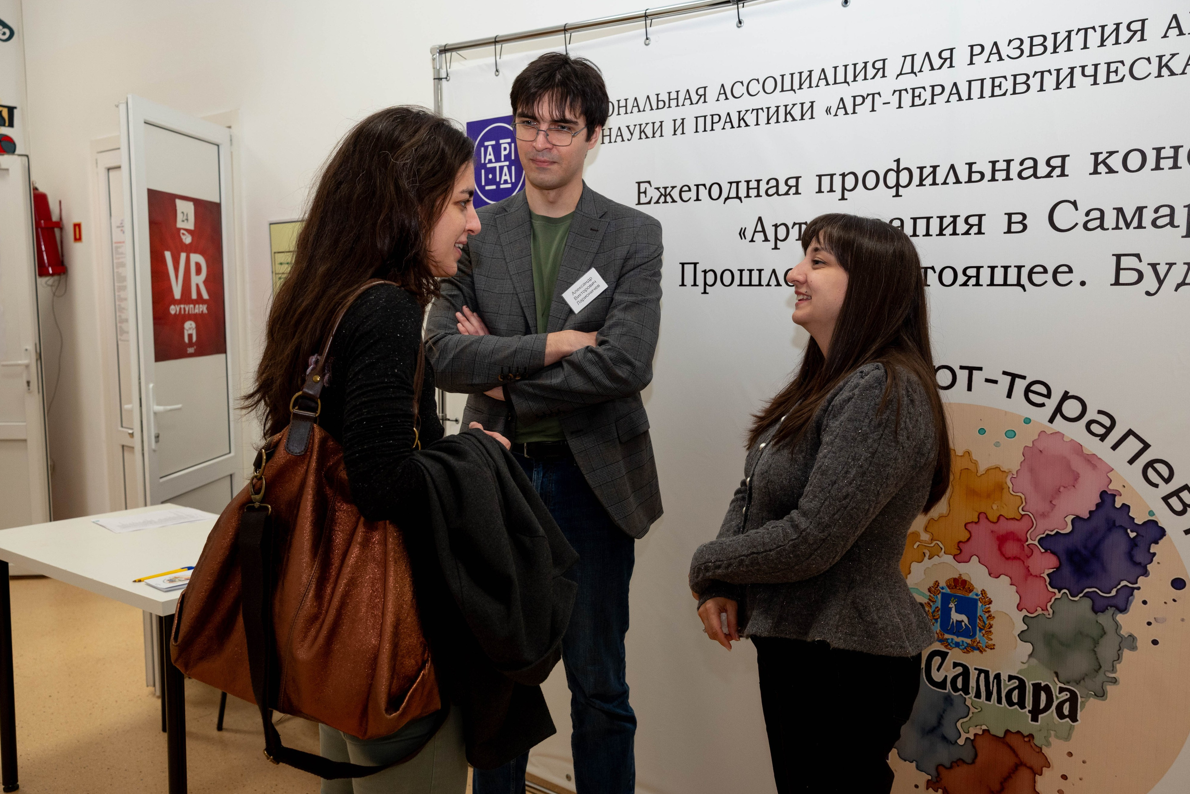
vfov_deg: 45.0
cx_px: 610
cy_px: 411
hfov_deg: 63.6
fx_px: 959
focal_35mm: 29
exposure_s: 1/125
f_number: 4.5
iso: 1000
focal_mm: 28
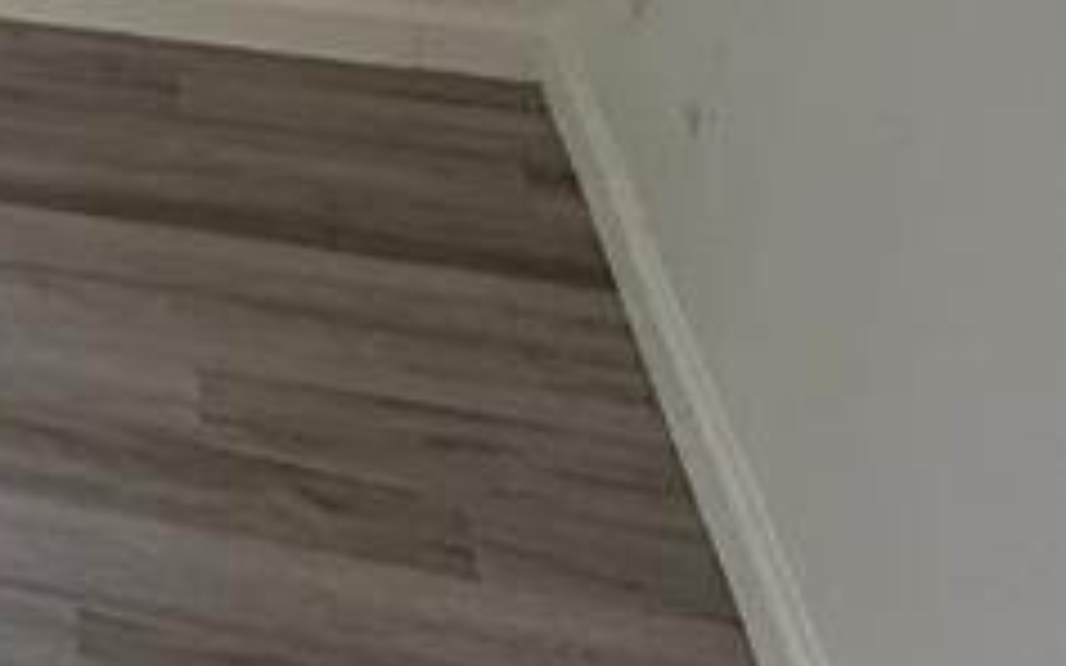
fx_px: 2730
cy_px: -313
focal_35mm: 94
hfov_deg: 15.1
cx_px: -1363
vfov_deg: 13.2
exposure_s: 1/214
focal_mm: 2.22
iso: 64
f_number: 2.2
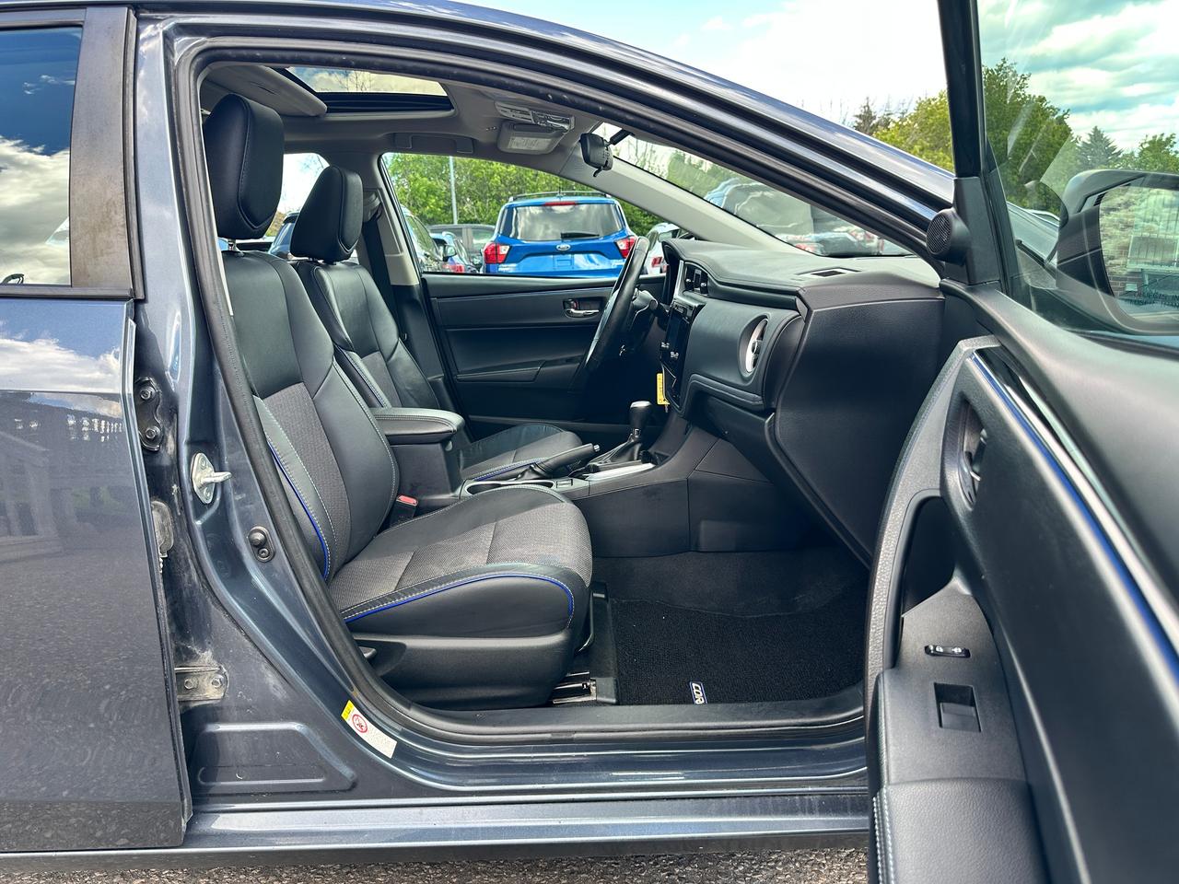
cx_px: 590
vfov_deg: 56.8
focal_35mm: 24
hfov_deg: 71.6
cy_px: 442
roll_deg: +3.1
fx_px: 817
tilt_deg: -13.2
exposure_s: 1/246
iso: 80
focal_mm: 6.86
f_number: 1.78
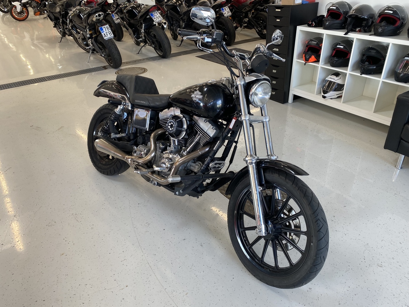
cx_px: 204
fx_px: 307
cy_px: 154
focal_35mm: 26
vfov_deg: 53.1
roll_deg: +0.8
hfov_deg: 67.3
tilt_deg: -30.0
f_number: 1.8
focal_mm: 4.25
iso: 80
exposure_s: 1/100
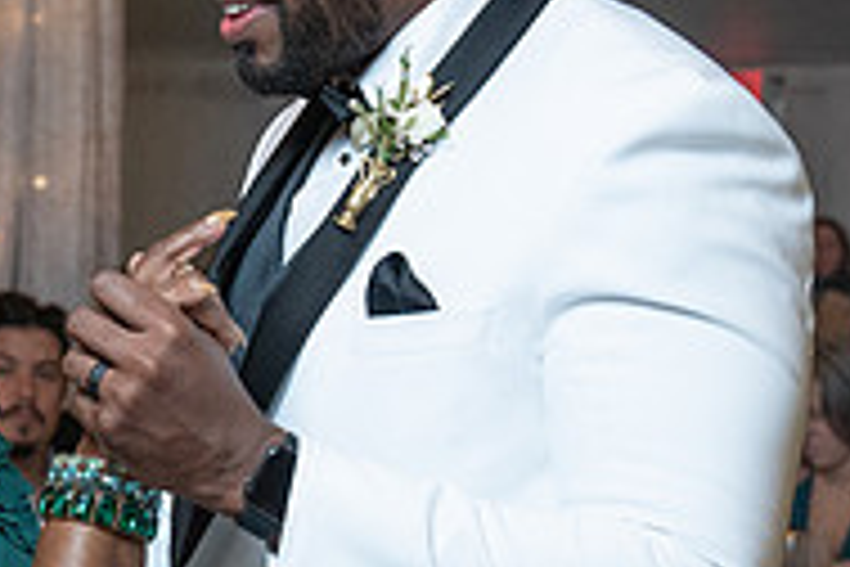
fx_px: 3234
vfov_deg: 10.0
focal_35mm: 137
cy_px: 353
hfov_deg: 14.7
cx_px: 12
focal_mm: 39
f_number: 4
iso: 2000
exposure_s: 1/200
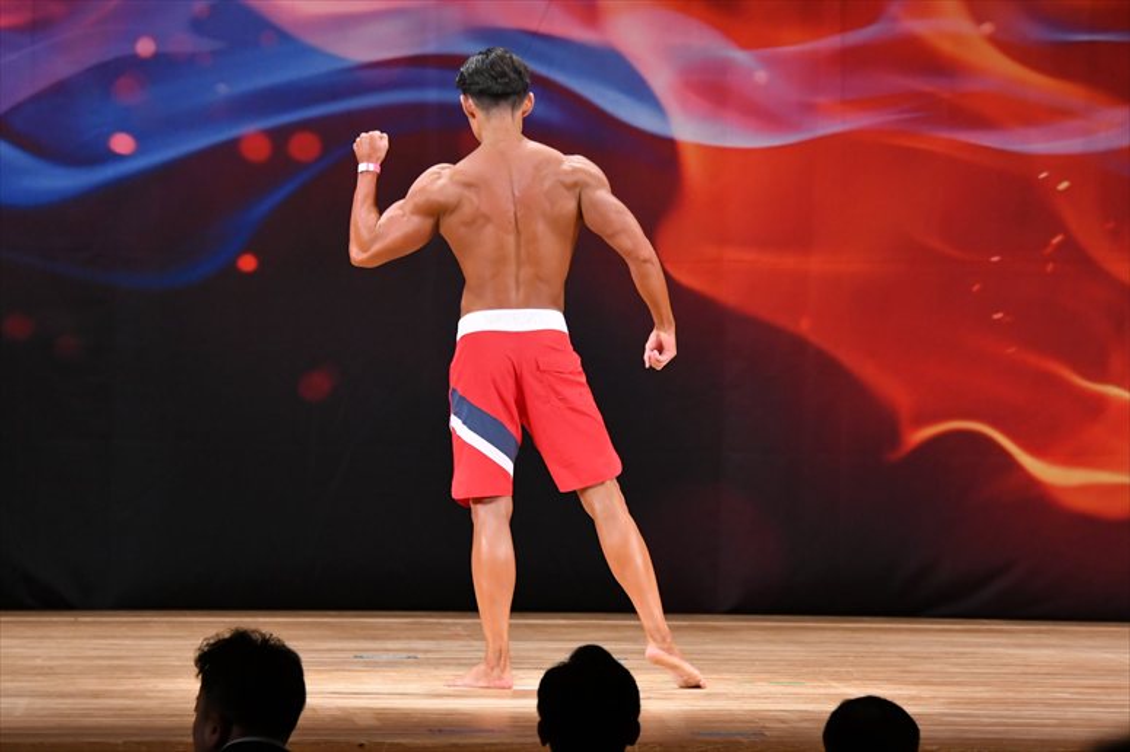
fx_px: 8000
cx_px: 565
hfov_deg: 8.1
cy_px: 376
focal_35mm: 255
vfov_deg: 5.4
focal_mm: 170
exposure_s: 1/400
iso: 3200
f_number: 5.6
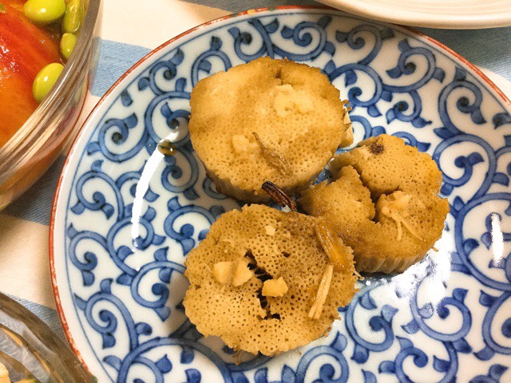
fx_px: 458
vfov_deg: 45.4
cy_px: 192
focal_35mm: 31
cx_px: 256
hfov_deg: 58.4
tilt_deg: -70.3
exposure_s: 1/30
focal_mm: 3.3
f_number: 2.4
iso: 125
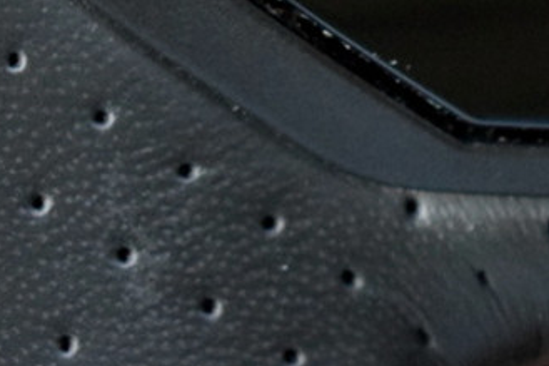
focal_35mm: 332
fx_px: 5060
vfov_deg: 4.1
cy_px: -330
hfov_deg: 6.1
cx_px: 959
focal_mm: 52
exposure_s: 1/60
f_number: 5.6
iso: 2800
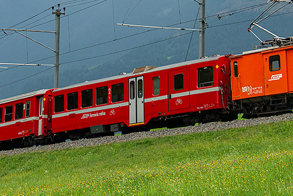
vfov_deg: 9.4
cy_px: -44
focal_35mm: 144
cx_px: 111
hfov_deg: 14.2
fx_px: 1172
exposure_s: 1/500
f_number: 5.6
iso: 400
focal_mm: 44
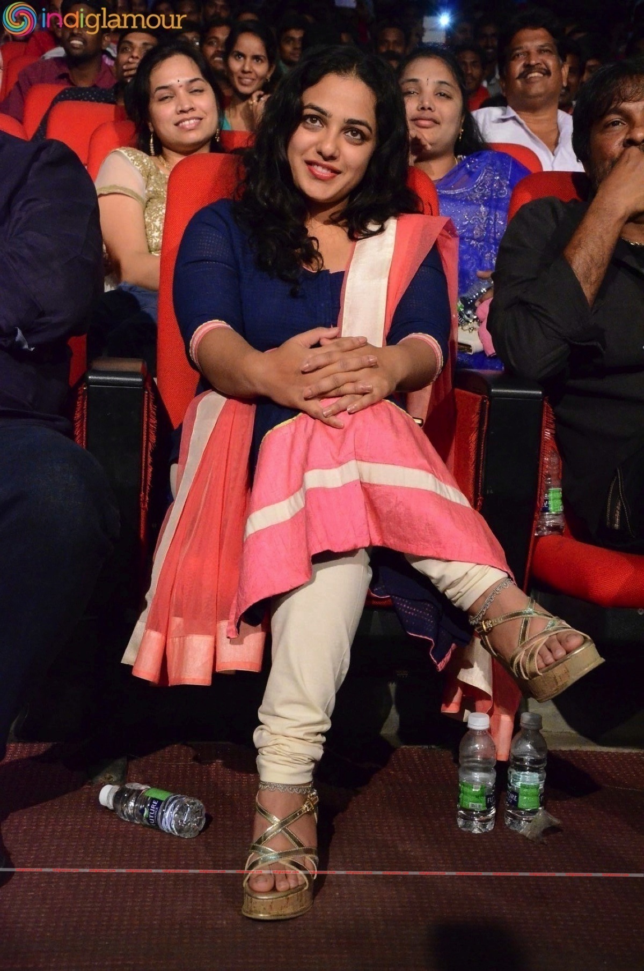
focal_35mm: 60
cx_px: 322
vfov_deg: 33.5
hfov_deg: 22.5
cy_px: 486
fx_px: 1617
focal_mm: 40
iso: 8000
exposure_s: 1/125
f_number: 5.6
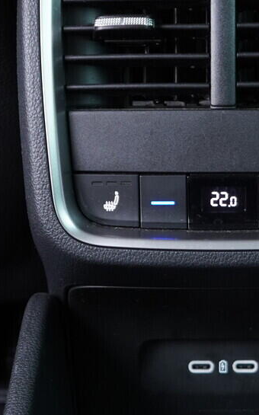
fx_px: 1097
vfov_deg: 21.4
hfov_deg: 13.4
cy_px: 146
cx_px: 211
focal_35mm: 97
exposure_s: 1/40
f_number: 2.8
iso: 800
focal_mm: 24
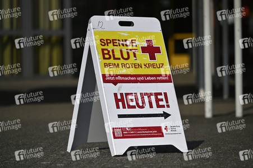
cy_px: 84
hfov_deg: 14.7
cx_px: 126
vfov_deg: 9.8
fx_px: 983
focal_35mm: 140
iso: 50
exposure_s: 1/8000
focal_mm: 140
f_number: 2.8
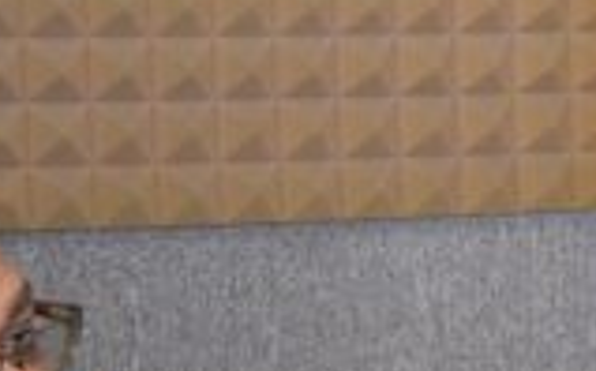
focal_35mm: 173
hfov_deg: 11.7
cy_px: 585
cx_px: 806
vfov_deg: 7.4
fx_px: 2807
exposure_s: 1/160
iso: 1600
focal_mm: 24
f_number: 5.6
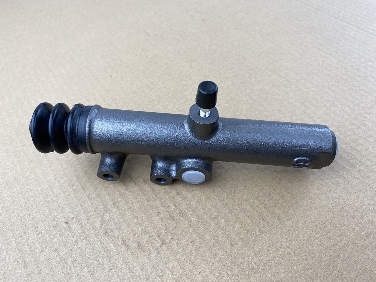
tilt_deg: -50.7
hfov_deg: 67.3
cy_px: 141
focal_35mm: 26
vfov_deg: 53.1
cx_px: 188
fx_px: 282
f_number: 1.8
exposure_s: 1/100
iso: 40
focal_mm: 4.25
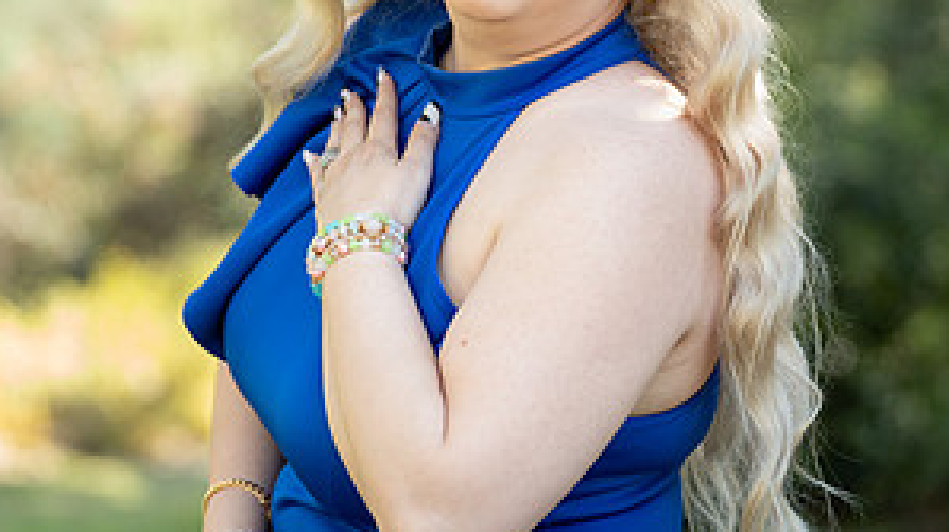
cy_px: 172
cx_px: 474
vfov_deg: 8.0
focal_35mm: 152
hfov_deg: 14.2
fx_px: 3821
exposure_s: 1/200
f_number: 2.8
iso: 400
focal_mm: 96
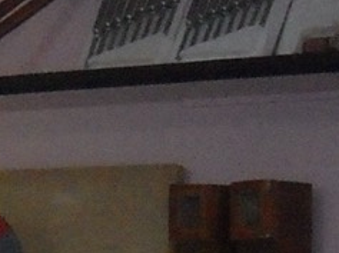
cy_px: 608
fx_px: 2542
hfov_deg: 7.4
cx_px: -255
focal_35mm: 260
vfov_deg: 5.5
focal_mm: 6.72
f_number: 3.1
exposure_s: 1/33
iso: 400
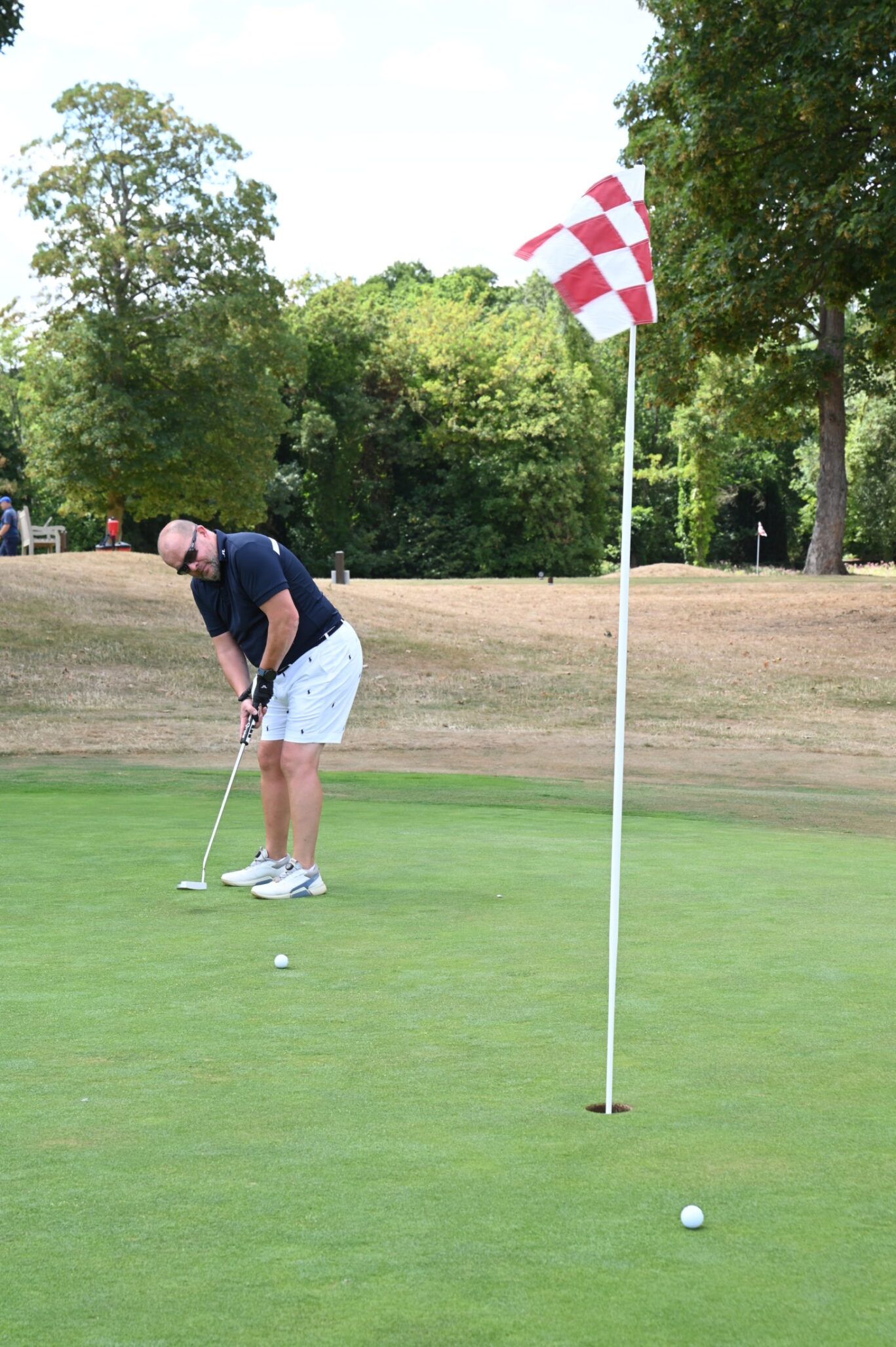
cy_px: 674
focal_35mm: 70
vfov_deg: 28.9
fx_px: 2616
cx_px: 448
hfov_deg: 19.4
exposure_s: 1/100
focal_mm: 70
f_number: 10
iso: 200
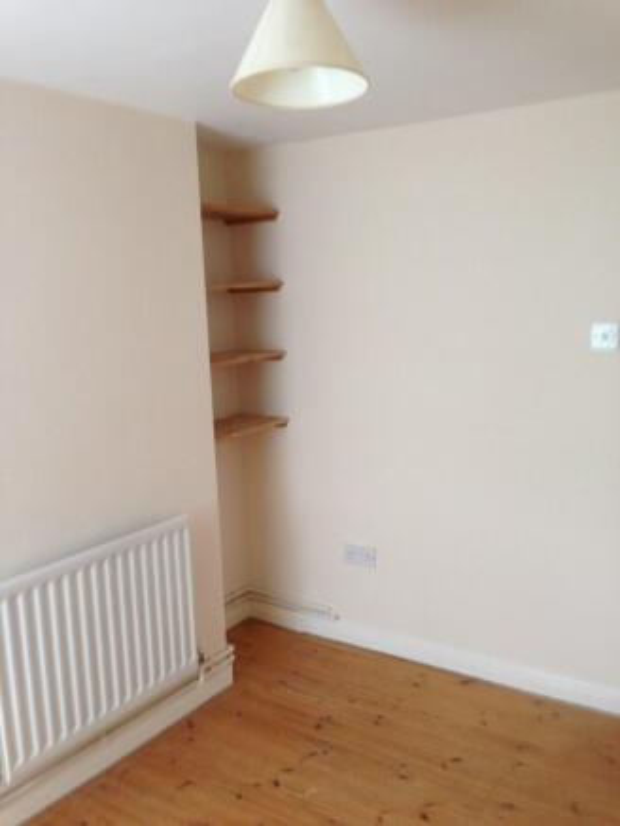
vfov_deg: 55.3
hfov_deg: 43.0
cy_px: 413
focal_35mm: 33
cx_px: 310
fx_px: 788
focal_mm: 4.13
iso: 80
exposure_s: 1/20
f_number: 2.4
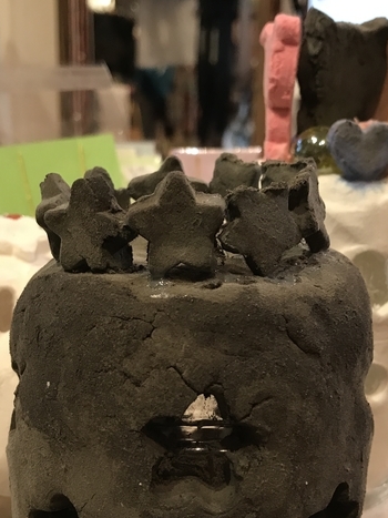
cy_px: 308
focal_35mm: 48
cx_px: 217
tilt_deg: -13.2
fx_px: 718
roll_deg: +0.6
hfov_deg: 30.2
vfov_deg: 39.5
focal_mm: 3.99
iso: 50
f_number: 1.8
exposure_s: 1/17
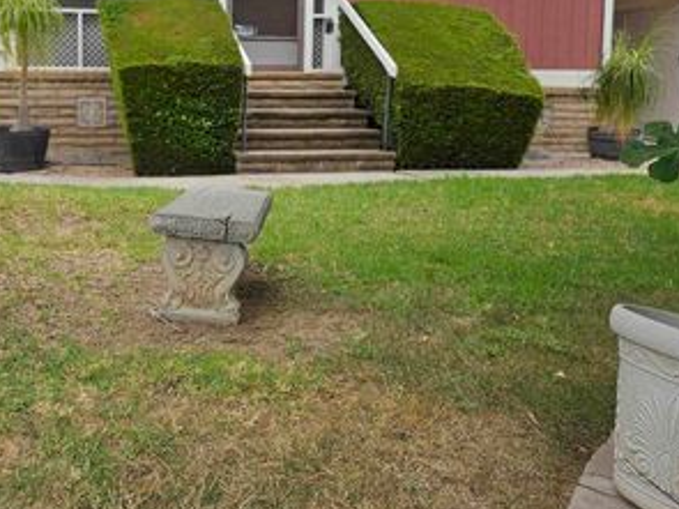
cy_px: 151
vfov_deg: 36.2
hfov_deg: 46.7
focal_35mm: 39
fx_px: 765
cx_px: 198
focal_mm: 5.4
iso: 25
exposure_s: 1/487
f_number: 1.8
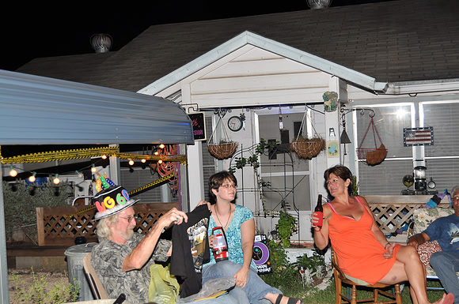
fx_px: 592
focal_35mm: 46
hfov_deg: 42.4
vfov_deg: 28.9
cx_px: 230
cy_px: 152
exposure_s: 1/60
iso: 200
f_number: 4.2
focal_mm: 31
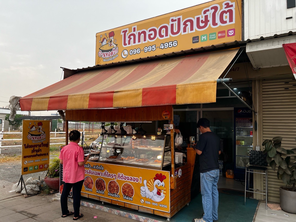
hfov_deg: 67.3
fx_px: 222
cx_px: 148
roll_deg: -1.4
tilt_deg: +3.4
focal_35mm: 26
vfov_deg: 53.1
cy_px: 111
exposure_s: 1/604
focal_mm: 5.7
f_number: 1.5
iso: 50
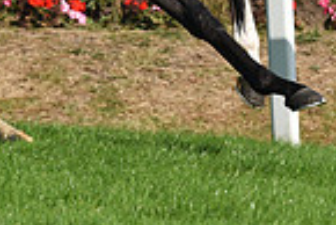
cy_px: -215
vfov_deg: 2.3
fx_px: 5596
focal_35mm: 599
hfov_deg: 3.4
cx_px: 46
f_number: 6.3
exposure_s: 1/3200
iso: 500
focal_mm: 150
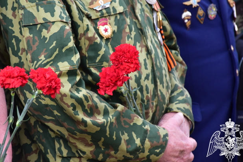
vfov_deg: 5.3
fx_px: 1735
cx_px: 109
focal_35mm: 257
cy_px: 68
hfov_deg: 8.0
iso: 800
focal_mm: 140
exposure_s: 1/640
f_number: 5.6
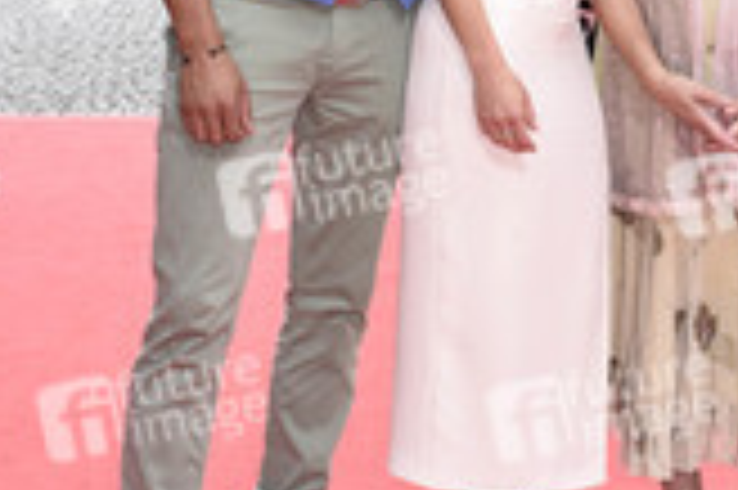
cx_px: 664
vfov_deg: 12.2
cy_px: 72
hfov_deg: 18.1
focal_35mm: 111
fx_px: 2281
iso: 125
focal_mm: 27
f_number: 6.3
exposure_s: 1/60
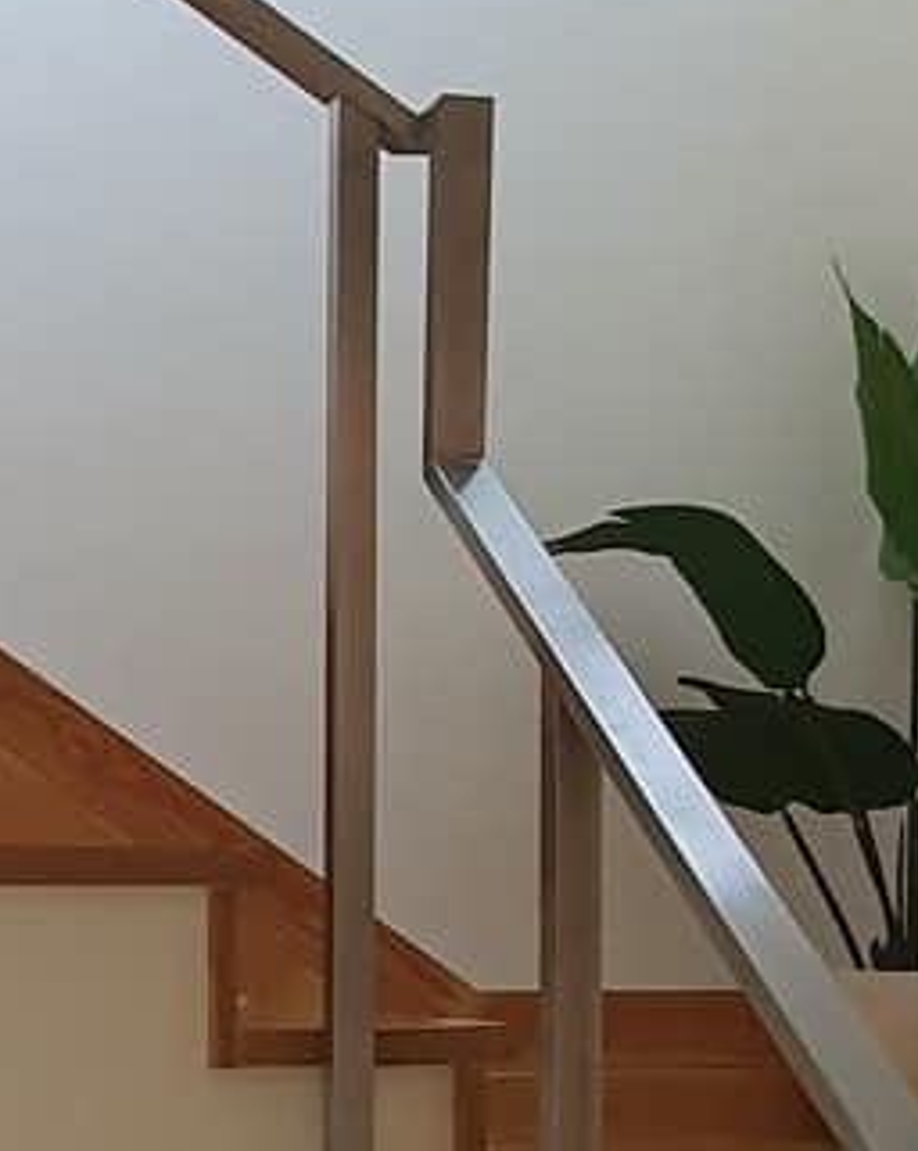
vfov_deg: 24.4
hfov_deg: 18.2
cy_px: 1040
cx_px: -412
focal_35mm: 76
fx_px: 2586
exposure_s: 1/50
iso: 200
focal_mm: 1.8
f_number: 2.2
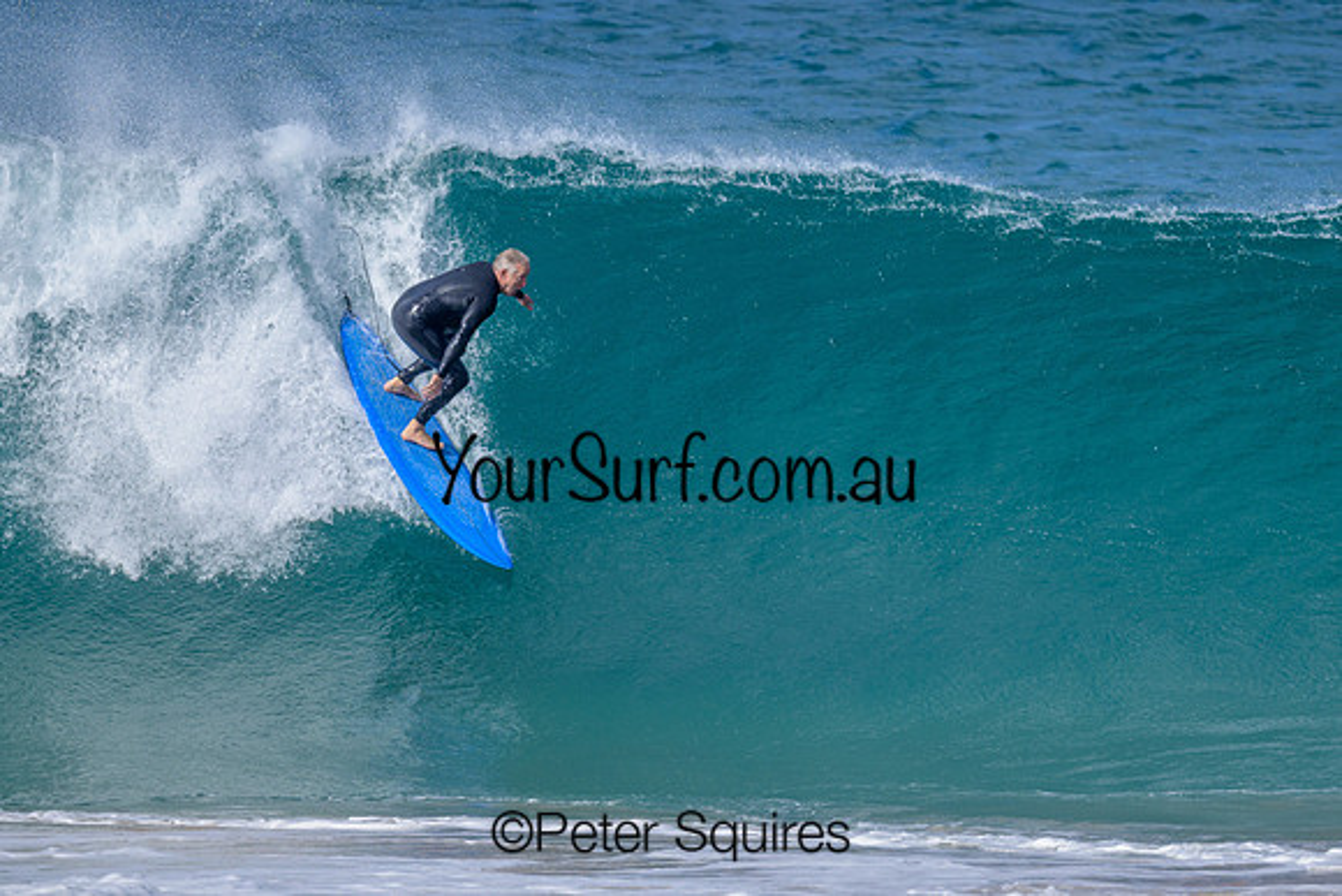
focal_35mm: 1016
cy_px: 488
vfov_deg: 1.4
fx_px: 37864
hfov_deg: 2.0
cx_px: 786
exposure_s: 1/2000
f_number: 6.3
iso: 360
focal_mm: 800
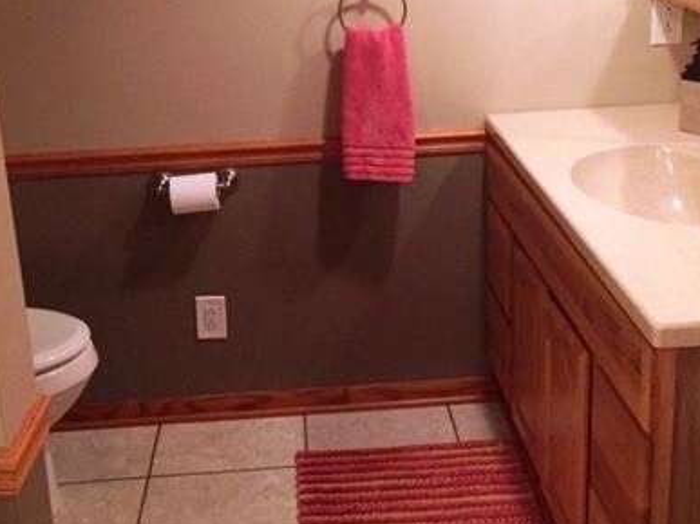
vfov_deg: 29.9
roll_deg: +2.8
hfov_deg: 39.7
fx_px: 970
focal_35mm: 48
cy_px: 157
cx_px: 340
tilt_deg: -16.3
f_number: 2.2
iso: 250
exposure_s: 1/20
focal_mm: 4.15
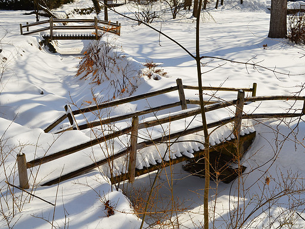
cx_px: 149
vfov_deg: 30.6
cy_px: 114
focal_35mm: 48
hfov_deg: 40.0
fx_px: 419
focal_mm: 29
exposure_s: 1/320
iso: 100
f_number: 9
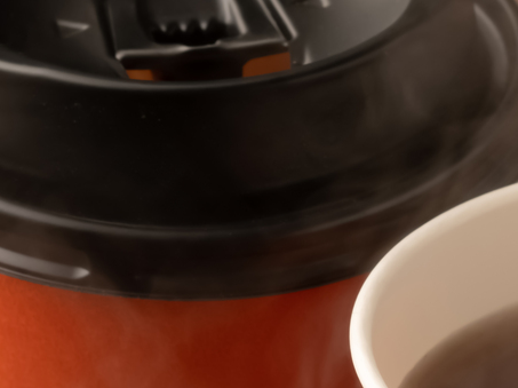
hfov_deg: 4.7
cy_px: 425
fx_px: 6355
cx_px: 212
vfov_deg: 3.5
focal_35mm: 425
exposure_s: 1/100
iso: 100
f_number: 13
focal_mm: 100
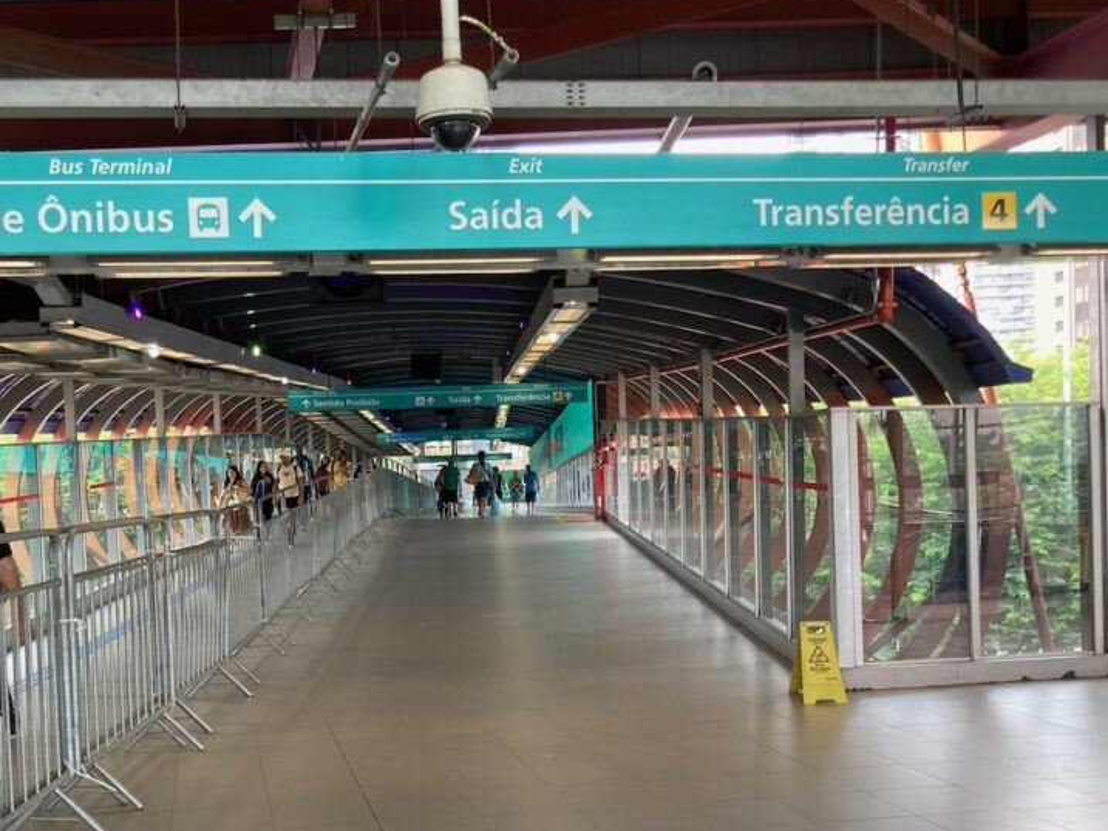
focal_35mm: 40
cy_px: 508
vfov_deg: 35.8
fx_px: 1281
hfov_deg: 46.1
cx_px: 371
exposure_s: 1/120
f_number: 1.8
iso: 64
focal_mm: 3.99
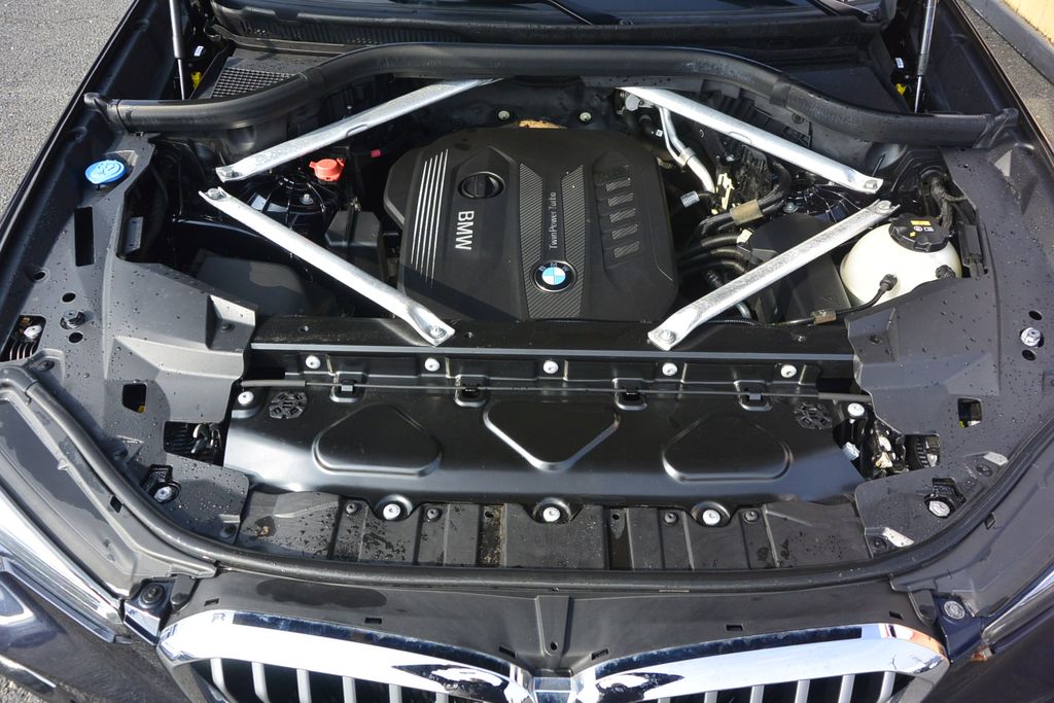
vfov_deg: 47.9
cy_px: 352
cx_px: 527
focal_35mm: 27
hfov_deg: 67.4
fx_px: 791
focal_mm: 10
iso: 160
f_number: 4.5
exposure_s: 1/500
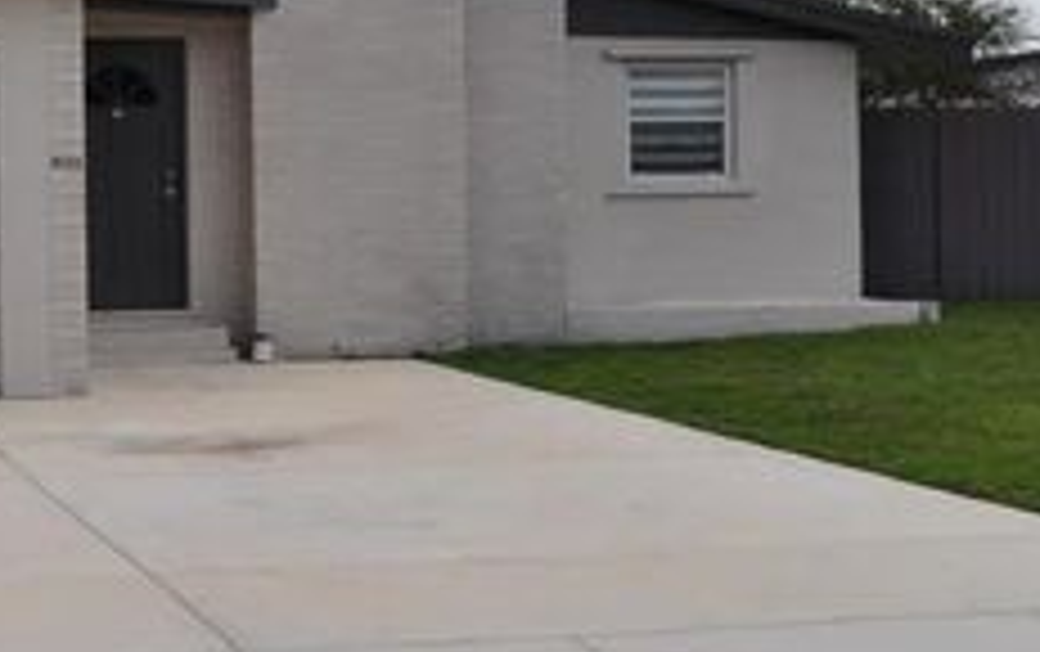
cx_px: 185
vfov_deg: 17.2
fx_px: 2157
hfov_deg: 26.5
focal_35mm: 76
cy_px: 250
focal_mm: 18
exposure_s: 1/2000
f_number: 7.1
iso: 400
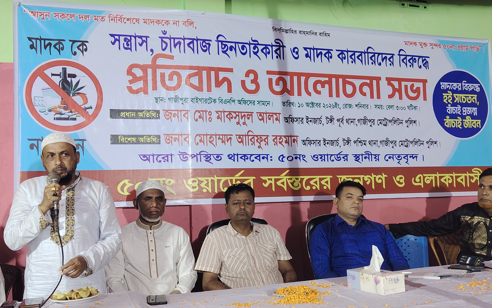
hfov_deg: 51.5
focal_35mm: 38
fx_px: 510
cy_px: 172
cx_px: 248
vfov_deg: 33.5
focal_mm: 5.25
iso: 2488
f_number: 1.75
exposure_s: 1/20
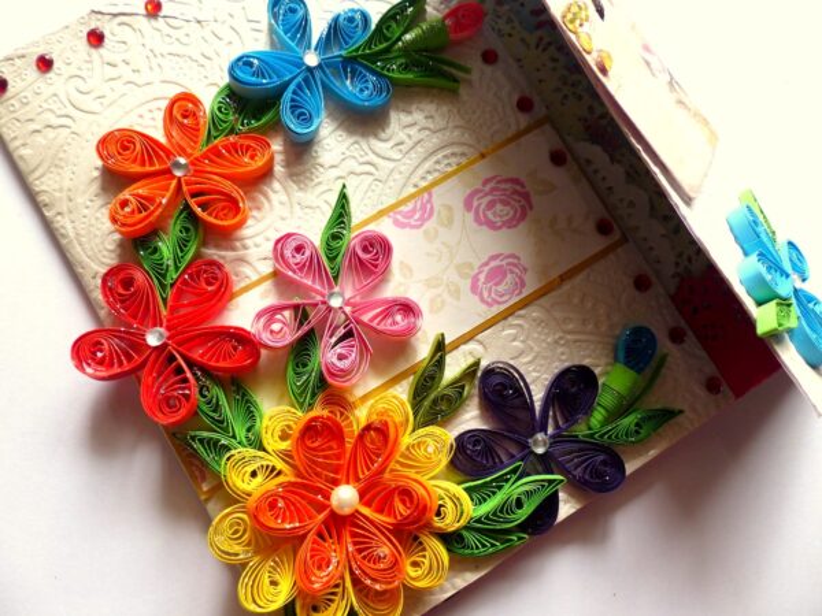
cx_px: 411
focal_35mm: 25
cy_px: 308
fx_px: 594
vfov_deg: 54.9
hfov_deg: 69.4
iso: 100
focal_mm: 4.5
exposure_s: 1/100
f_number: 2.8
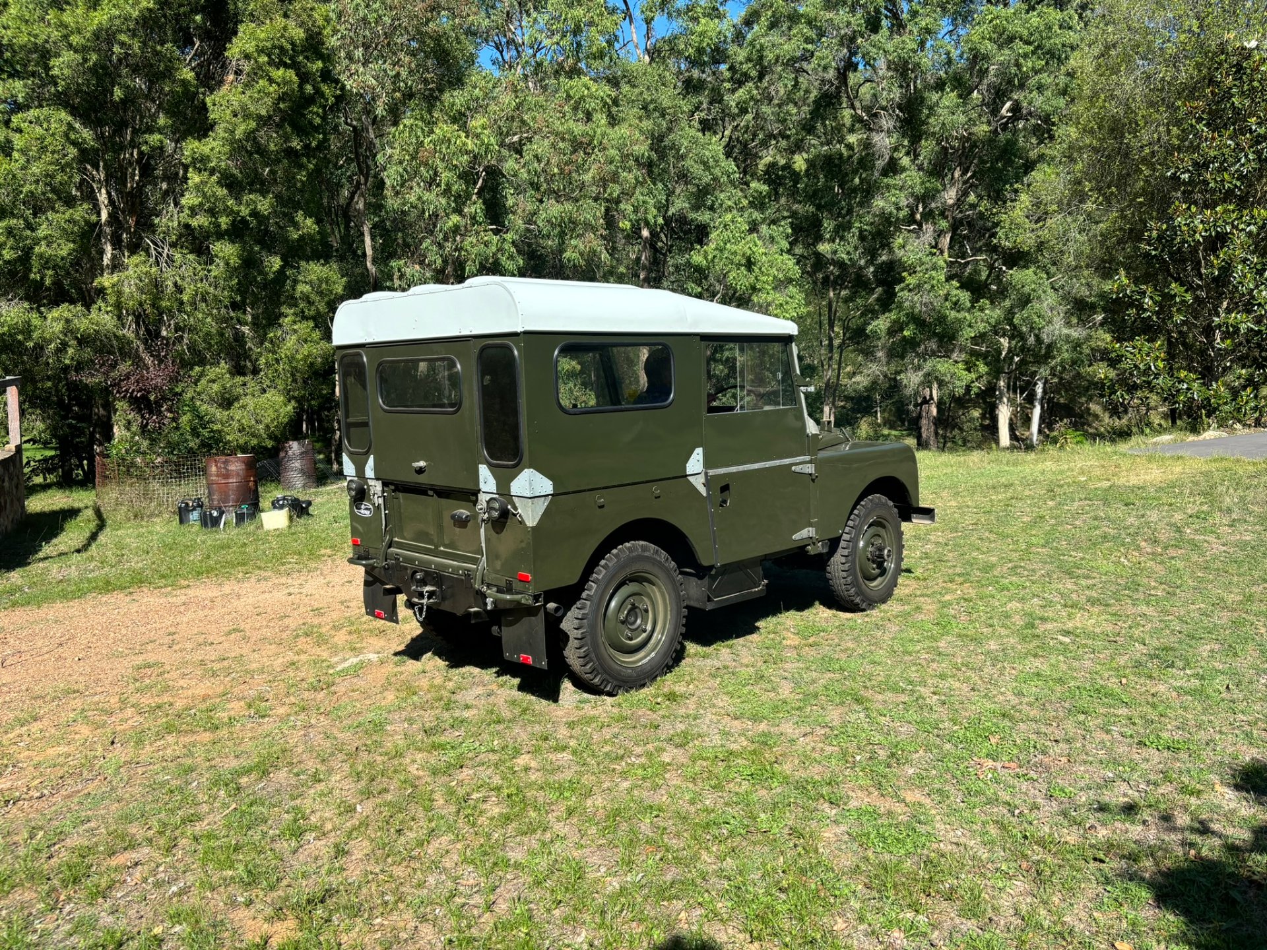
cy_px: 475
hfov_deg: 67.3
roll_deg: -0.4
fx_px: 952
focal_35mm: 26
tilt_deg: -6.4
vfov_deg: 53.1
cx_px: 634
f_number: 1.6
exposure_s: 1/1783
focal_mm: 5.96
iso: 50
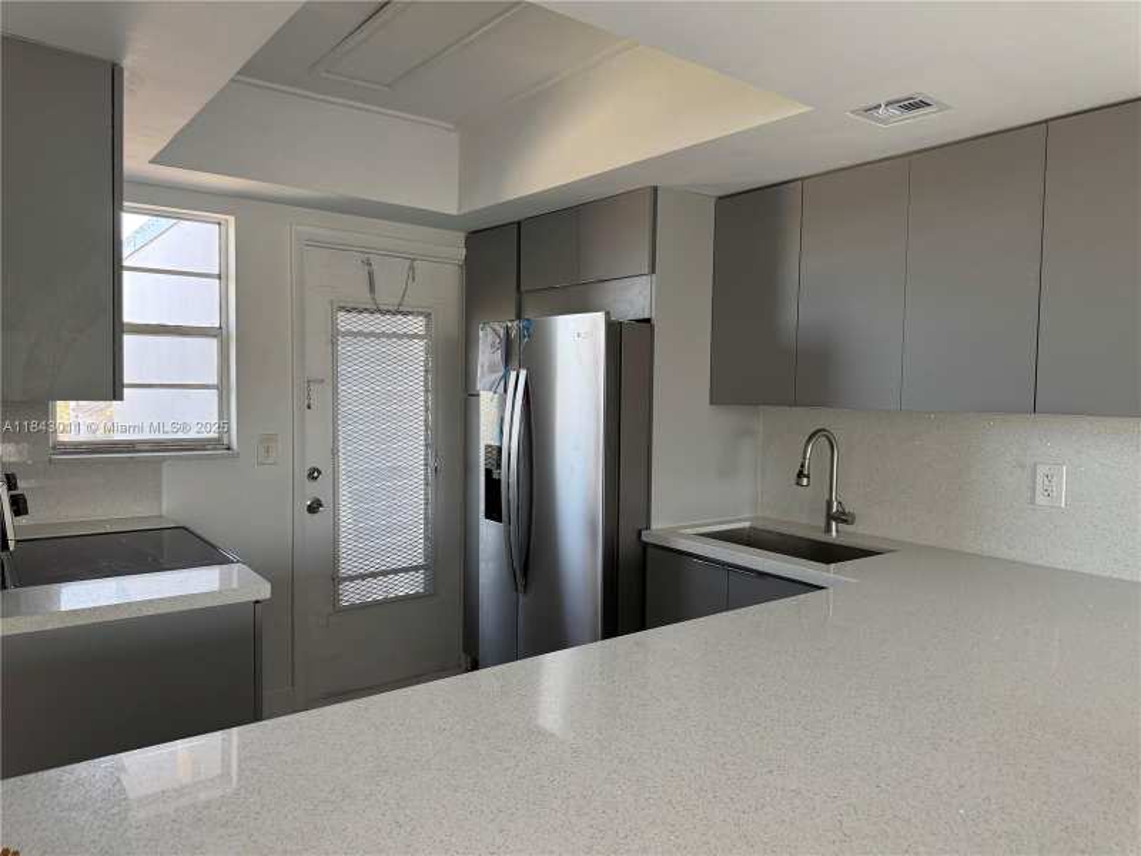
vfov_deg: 56.8
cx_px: 570
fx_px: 791
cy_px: 428
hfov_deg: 71.6
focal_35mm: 24
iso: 160
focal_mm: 6.76
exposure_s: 1/121
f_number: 1.78
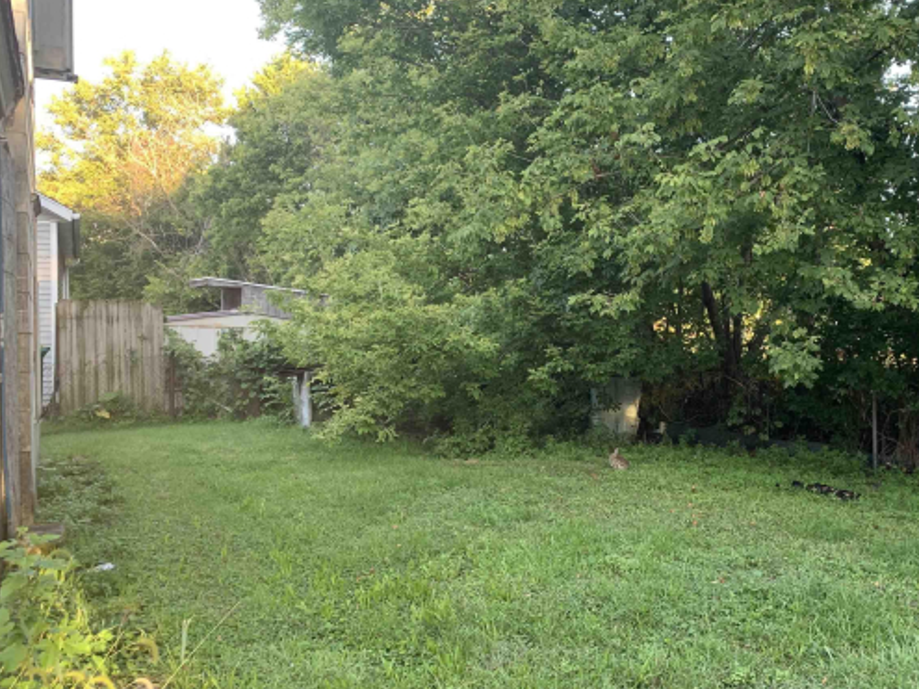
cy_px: 364
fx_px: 929
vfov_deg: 40.7
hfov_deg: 52.0
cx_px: 582
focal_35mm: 35
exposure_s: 1/121
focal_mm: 4.25
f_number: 1.8
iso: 80
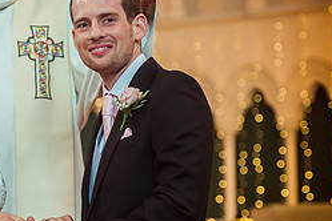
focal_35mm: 163
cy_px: 122
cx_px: 5
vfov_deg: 8.4
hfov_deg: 12.5
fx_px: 1503
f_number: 2.8
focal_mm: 70
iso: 1600
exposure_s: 1/320
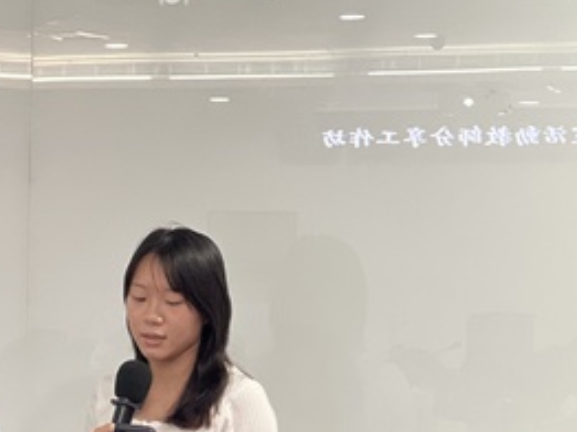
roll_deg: -1.3
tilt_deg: -2.2
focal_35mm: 206
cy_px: 409
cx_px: -141
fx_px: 3431
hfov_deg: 9.5
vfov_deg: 7.2
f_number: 2.8
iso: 200
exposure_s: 1/40
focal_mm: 9
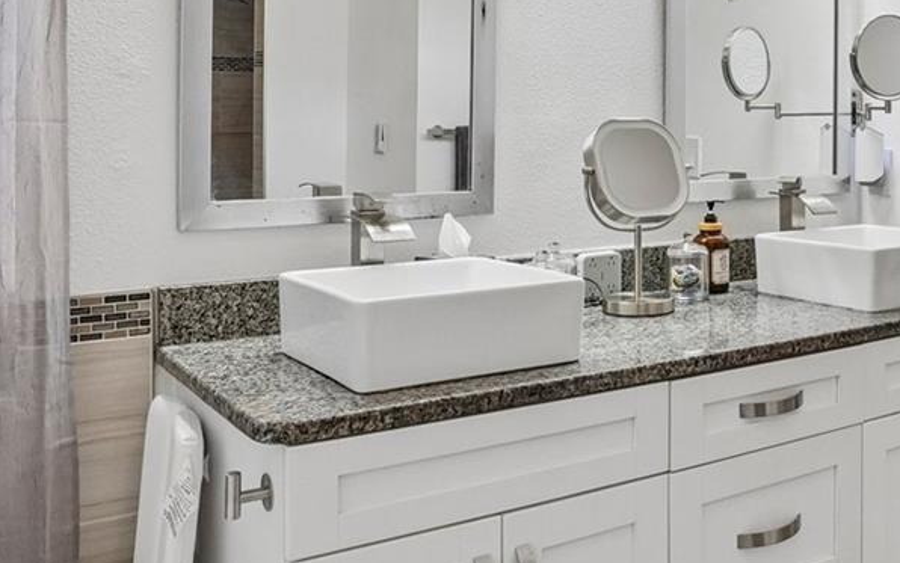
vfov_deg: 30.6
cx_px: 722
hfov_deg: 45.7
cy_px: 121
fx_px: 1006
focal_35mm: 41
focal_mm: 10
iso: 250
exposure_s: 1/30
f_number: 8
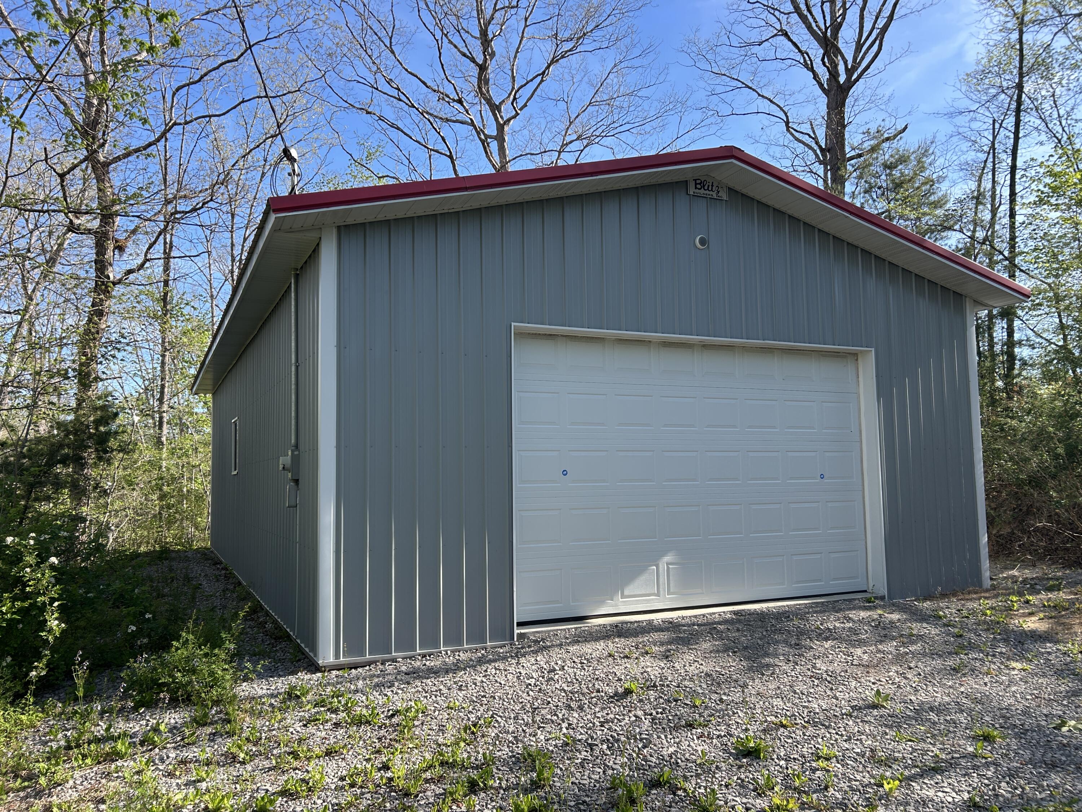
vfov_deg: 53.1
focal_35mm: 26
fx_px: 813
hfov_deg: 67.3
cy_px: 406
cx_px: 541
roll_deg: +0.7
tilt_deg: +5.1
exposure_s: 1/1209
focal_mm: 5.7
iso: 50
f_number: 1.5
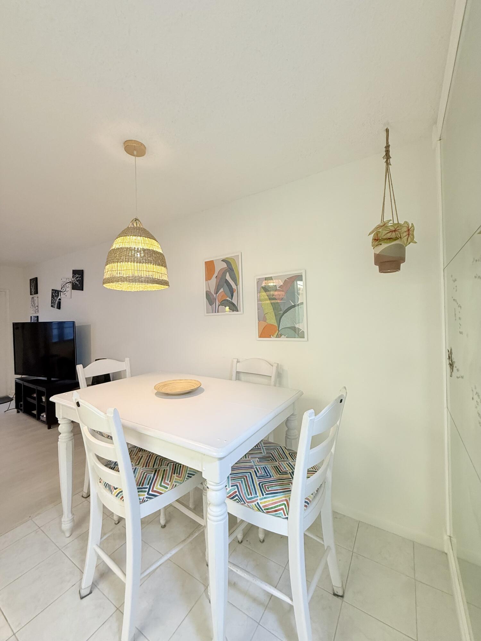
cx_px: 240
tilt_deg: +0.3
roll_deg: +1.0
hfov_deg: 85.7
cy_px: 320
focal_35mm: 14
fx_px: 259
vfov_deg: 102.1
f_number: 2.2
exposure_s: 1/60
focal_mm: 2.22
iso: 200
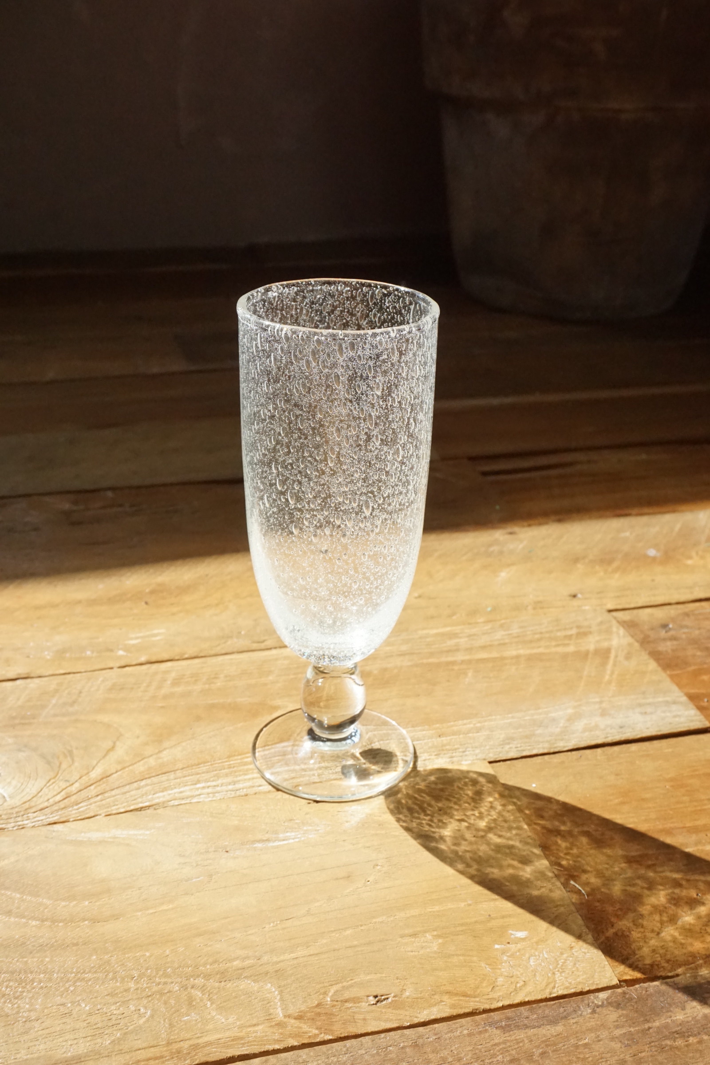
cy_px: 532
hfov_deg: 31.9
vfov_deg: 46.4
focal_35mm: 42
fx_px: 1242
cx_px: 355
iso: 2500
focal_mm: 28
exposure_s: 1/1600
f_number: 9
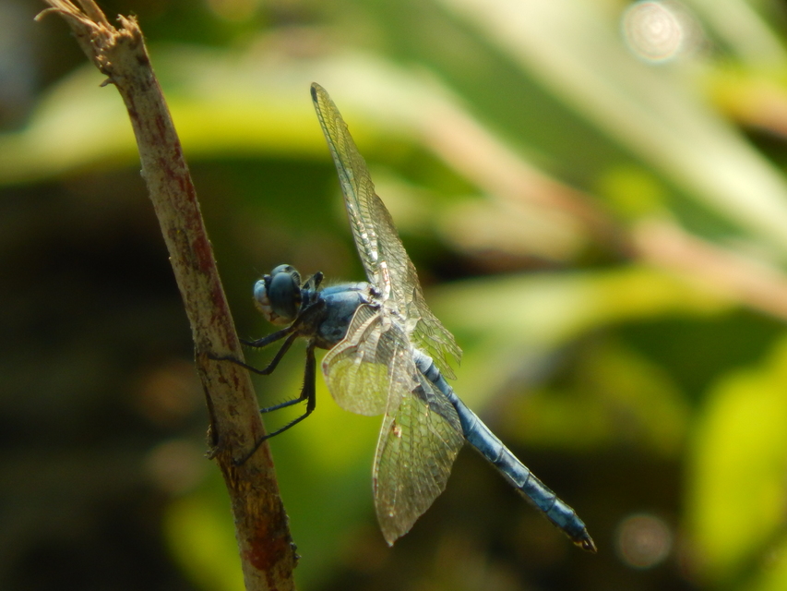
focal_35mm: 765
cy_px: 296
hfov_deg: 2.6
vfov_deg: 1.9
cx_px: 394
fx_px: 17395
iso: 125
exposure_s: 1/250
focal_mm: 136
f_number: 5.9
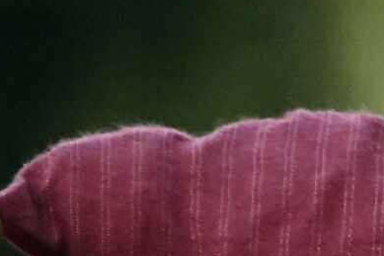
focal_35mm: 2467
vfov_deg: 0.6
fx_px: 26302
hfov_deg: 0.8
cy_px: 733
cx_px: 765
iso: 6400
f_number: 8
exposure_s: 1/1000
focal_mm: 400
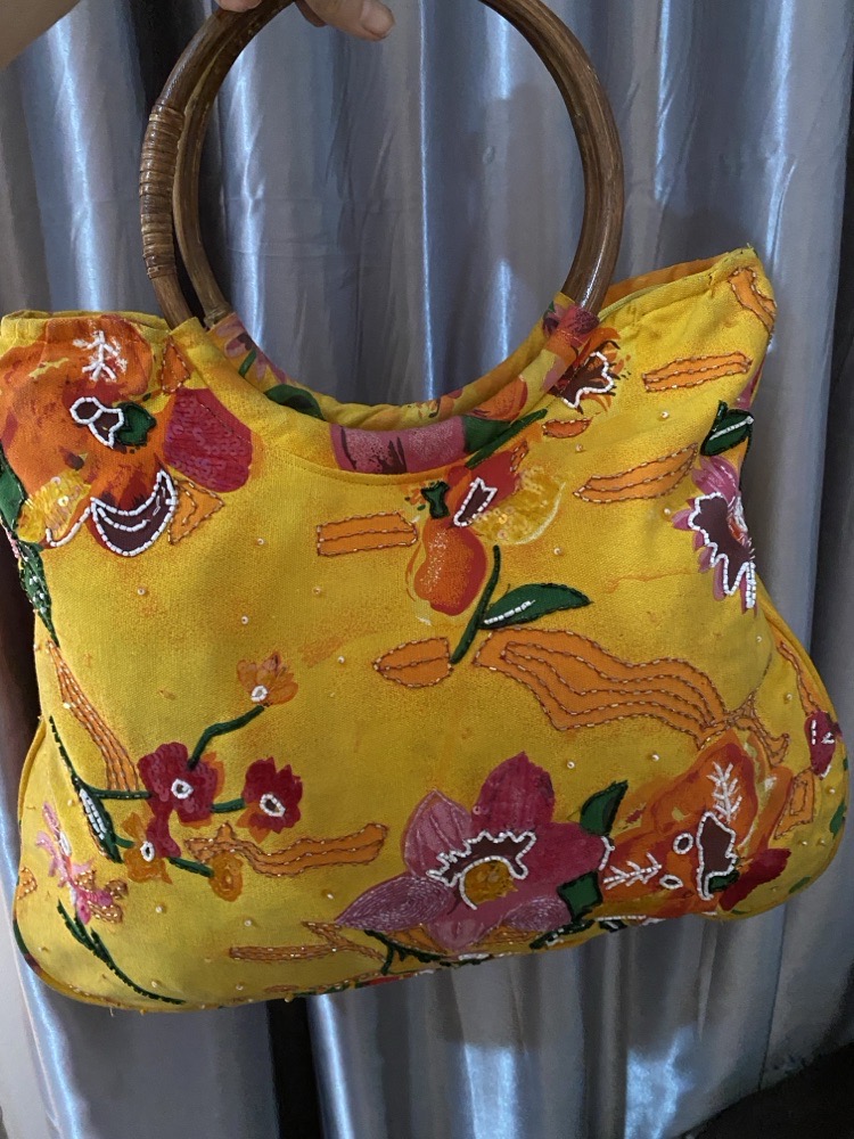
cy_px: 570
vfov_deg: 67.3
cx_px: 427
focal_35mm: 26
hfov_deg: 53.1
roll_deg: +2.3
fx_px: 855
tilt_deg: -18.6
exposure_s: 1/25
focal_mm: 4.25
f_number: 1.8
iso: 800
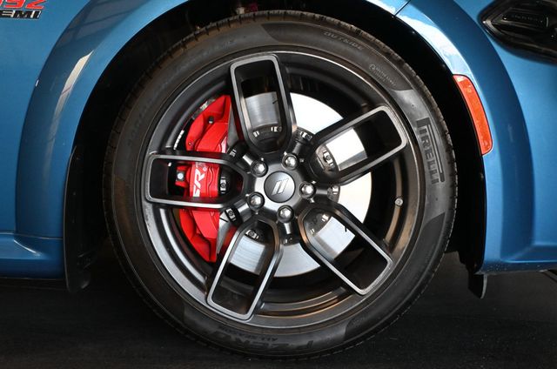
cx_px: 278
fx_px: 788
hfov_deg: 39.0
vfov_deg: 26.4
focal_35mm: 51
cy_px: 184
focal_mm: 34
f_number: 5
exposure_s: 1/125
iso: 3200
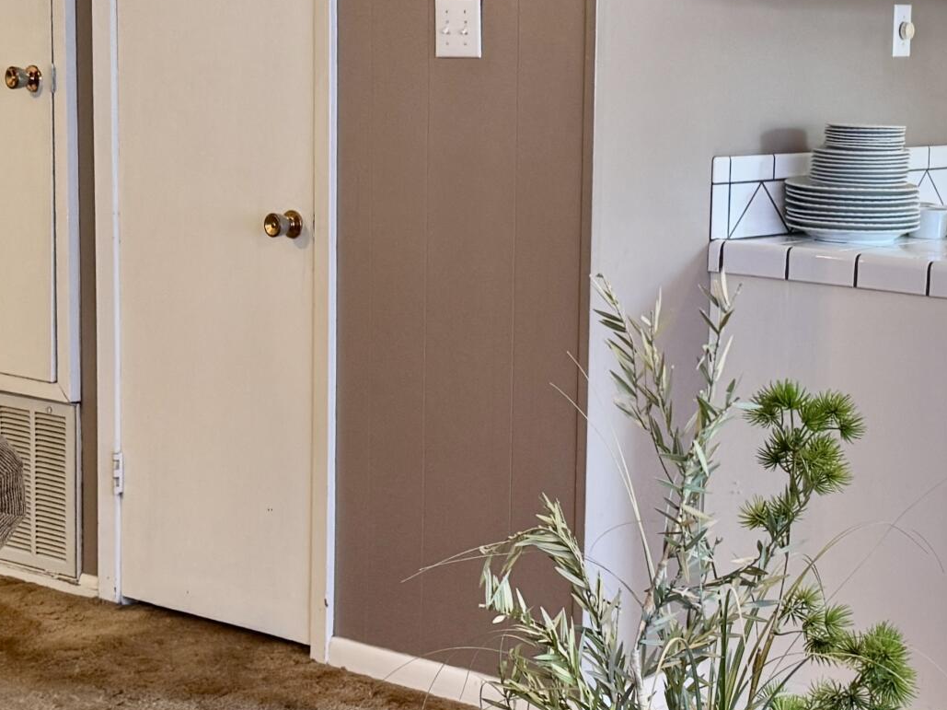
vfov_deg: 21.0
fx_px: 1914
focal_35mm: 70
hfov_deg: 27.6
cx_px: 652
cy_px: 300
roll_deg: +1.0
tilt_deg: -7.9
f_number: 1.78
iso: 125
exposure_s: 1/60
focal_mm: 6.76
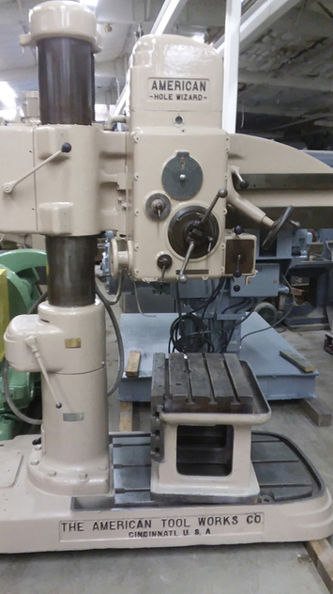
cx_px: 139
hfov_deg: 36.5
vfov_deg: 61.0
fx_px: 503
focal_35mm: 32
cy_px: 296
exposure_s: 1/24
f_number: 1.9
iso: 160
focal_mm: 2.47
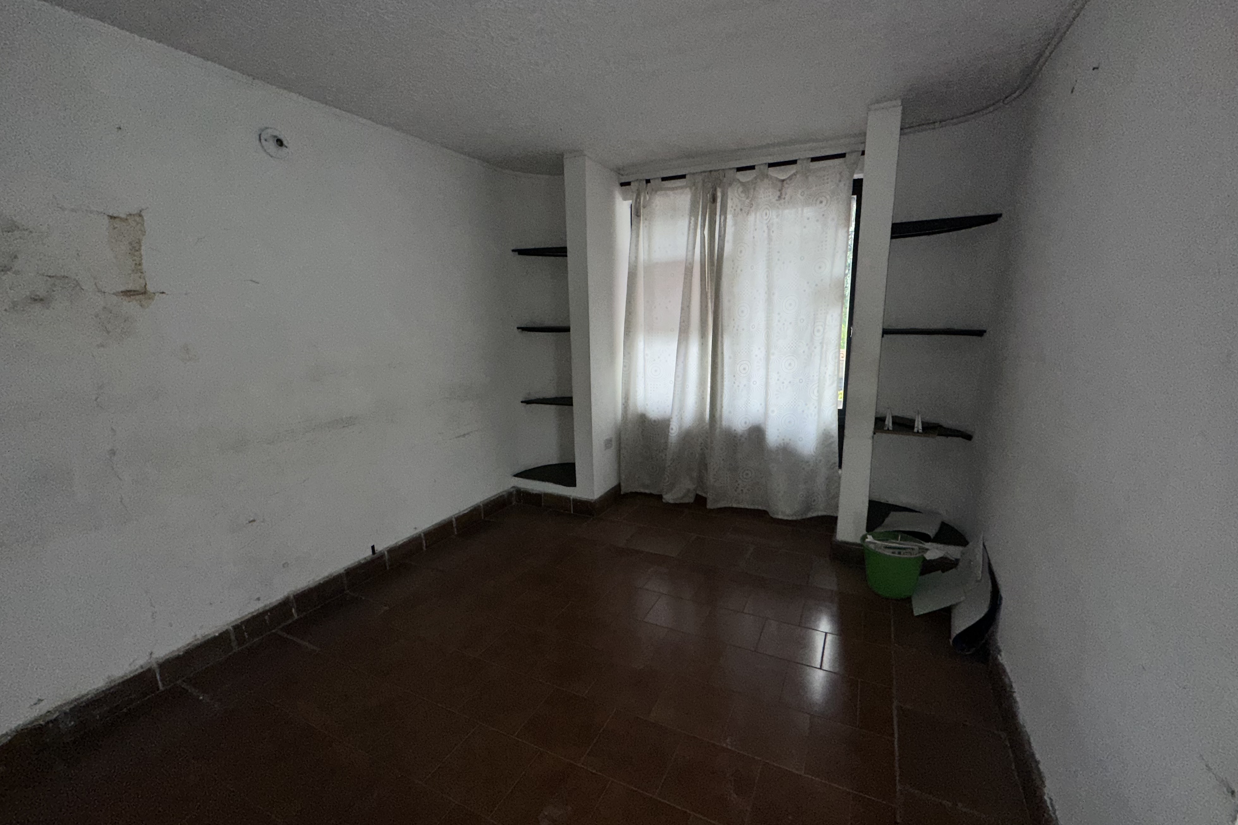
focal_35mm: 15
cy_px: 415
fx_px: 516
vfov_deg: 77.3
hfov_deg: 100.4
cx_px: 627
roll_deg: +0.0
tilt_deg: -11.6
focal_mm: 2.22
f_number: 2.2
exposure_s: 1/67
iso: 80
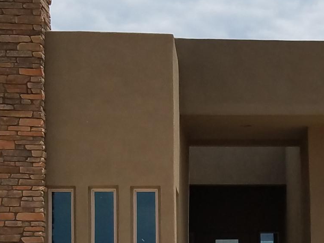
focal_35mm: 103
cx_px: 331
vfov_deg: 14.2
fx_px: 964
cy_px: 218
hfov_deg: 18.5
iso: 50
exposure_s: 1/6608
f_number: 1.7
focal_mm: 4.2
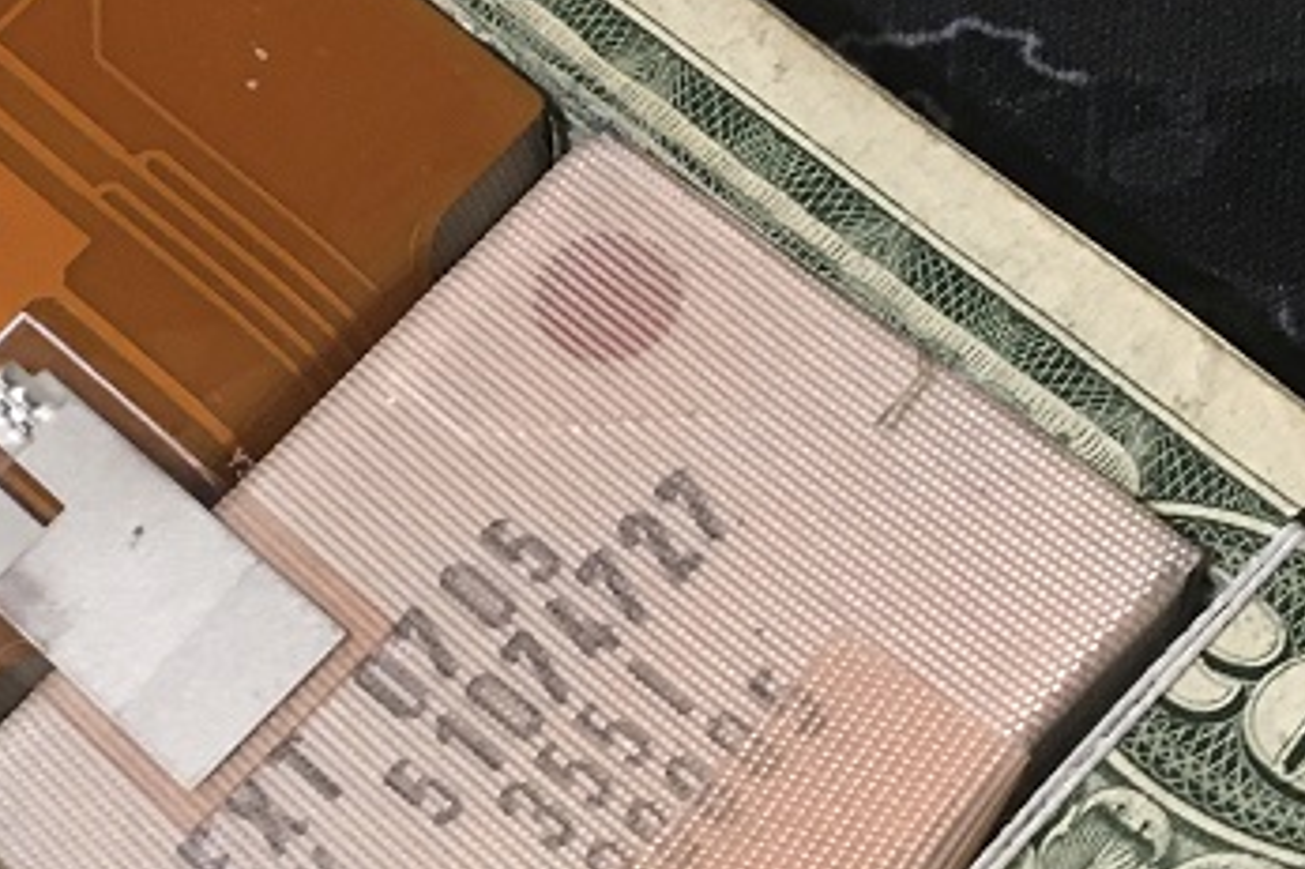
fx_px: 3152
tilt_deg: -64.6
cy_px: 523
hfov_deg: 23.2
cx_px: 365
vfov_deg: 15.7
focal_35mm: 87
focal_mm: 4.15
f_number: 2.2
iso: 200
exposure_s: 1/15
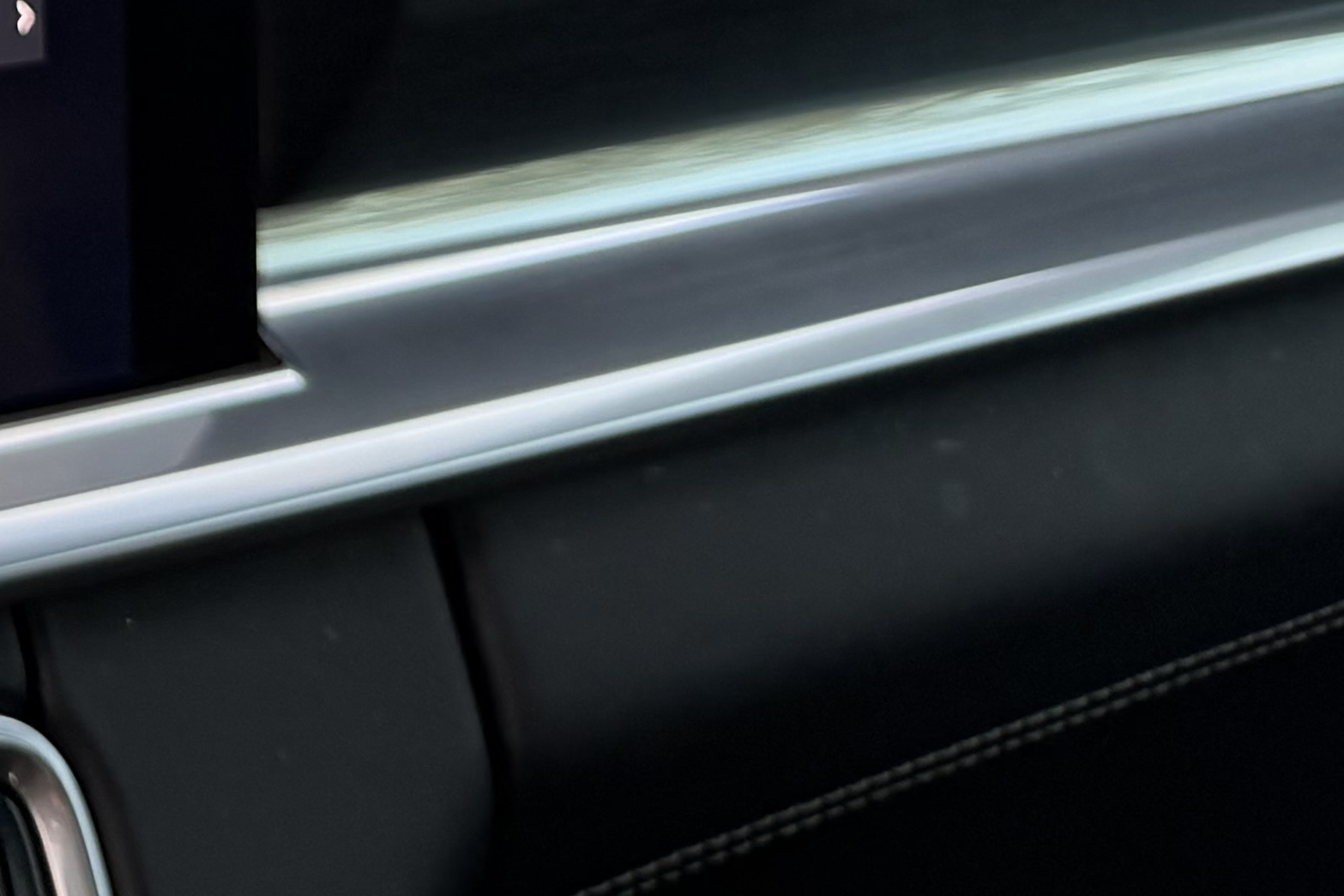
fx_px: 3397
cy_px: -643
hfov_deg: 18.8
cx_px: -847
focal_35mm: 91
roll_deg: -0.5
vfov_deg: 13.7
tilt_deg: -13.9
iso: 125
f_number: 1.78
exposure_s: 1/89
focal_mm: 6.76
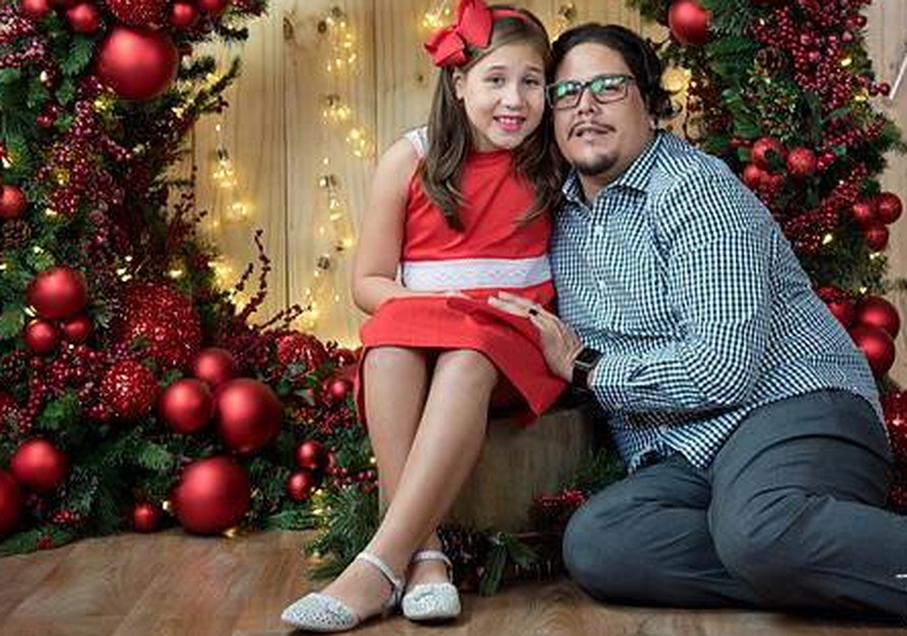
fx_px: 2278
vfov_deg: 15.9
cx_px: 560
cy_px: 262
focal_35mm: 89
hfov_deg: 22.5
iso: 1000
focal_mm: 66
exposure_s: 1/80
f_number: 4.5
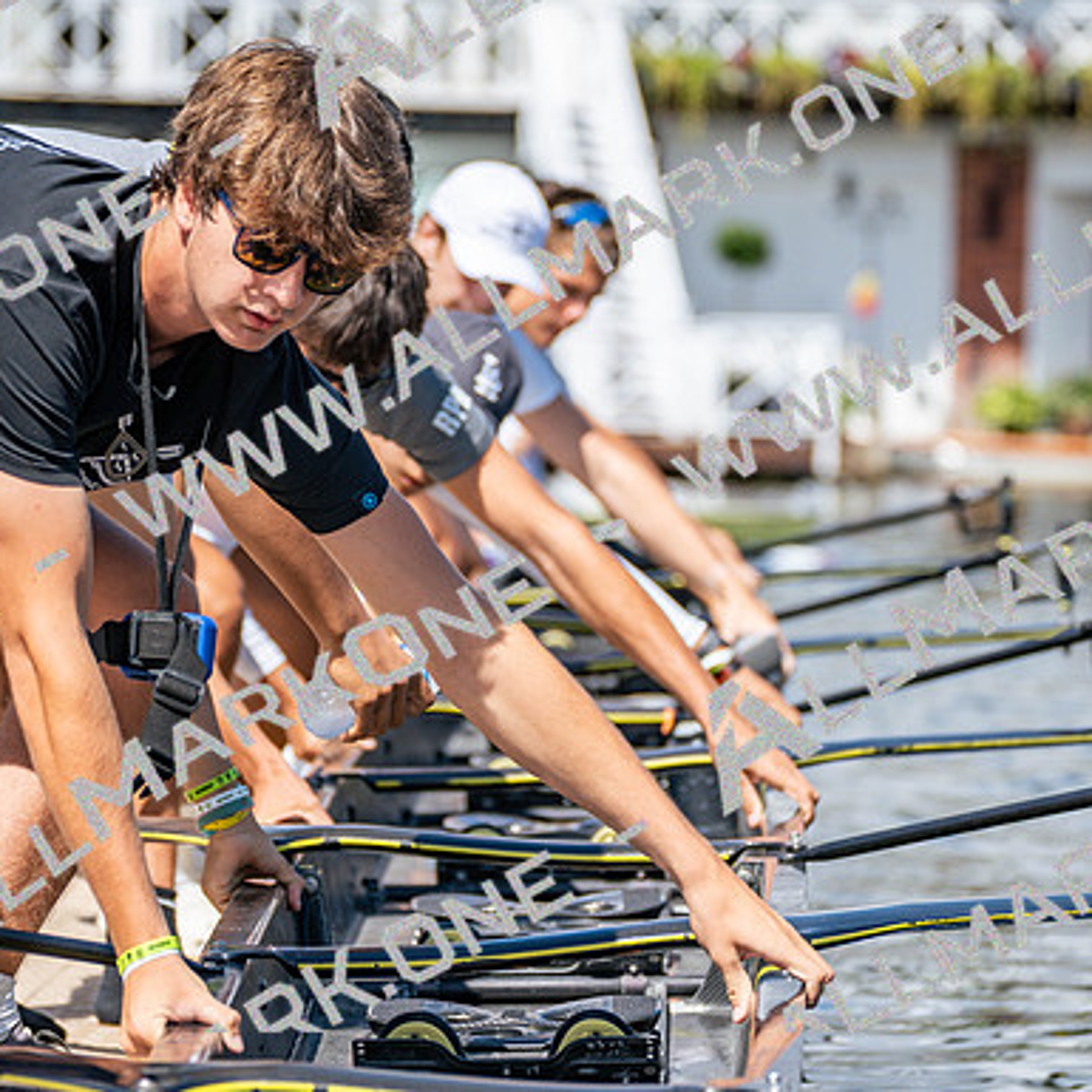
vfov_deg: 7.5
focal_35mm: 232
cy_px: 546
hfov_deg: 7.5
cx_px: 465
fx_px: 8280
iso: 160
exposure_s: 1/1600
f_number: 5.6
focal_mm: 181
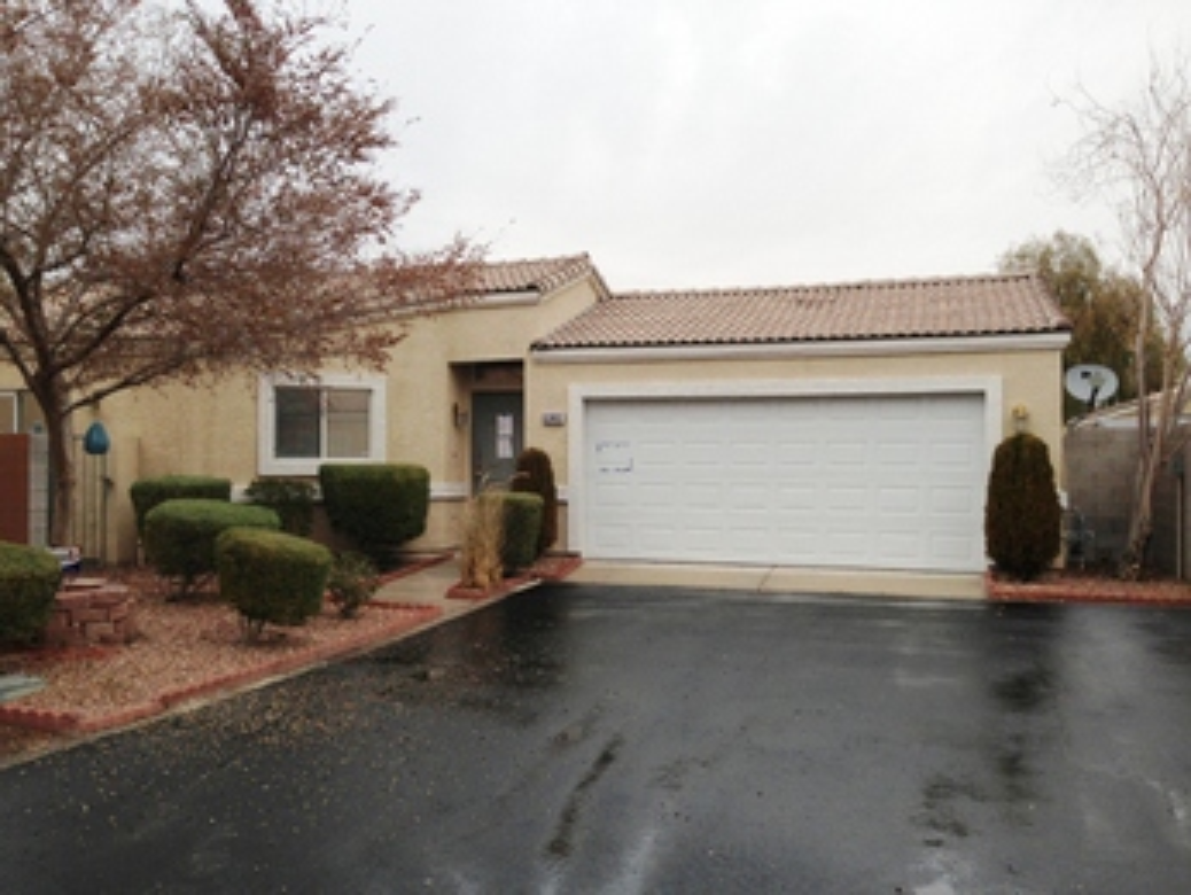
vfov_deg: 43.0
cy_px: 448
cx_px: 596
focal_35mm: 33
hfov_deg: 55.3
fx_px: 1136
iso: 50
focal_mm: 4.13
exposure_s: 1/1085
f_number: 2.4
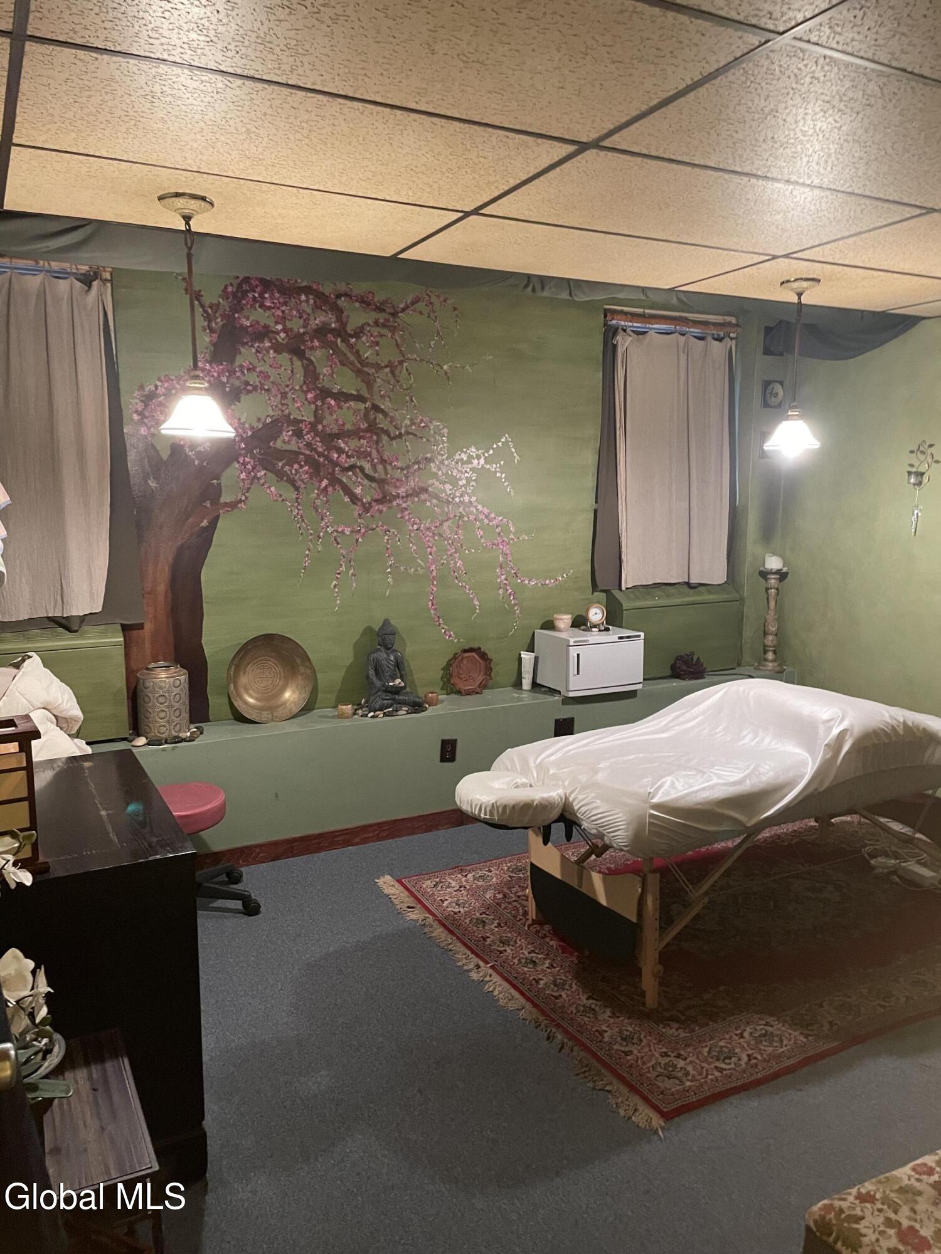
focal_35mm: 26
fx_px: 942
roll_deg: +0.1
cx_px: 470
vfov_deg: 67.3
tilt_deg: -7.3
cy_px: 627
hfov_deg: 53.1
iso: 500
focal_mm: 4.2
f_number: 1.6
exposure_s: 1/30
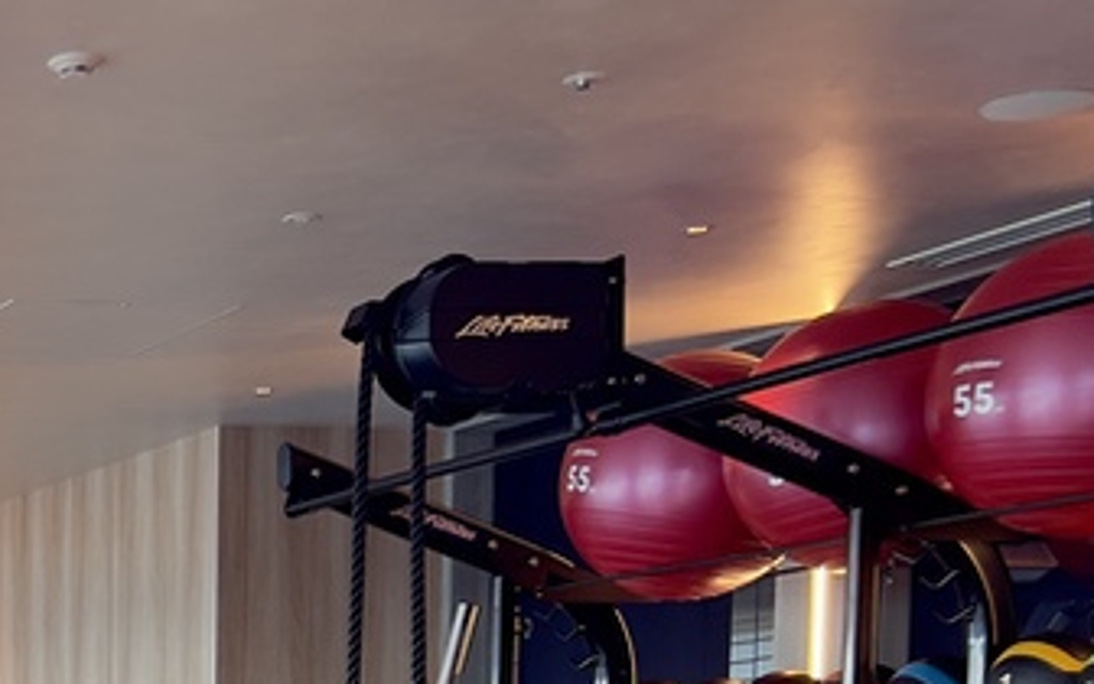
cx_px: -521
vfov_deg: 14.6
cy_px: 1091
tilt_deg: -4.4
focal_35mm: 82
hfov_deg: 21.4
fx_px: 2445
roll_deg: +1.8
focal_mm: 5.7
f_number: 1.5
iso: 80
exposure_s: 1/121
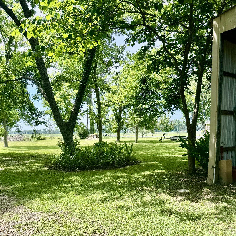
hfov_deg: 55.6
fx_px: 224
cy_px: 160
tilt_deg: -5.5
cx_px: 117
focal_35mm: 29
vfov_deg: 54.3
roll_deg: +2.6
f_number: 1.78
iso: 80
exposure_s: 1/1923
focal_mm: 6.76
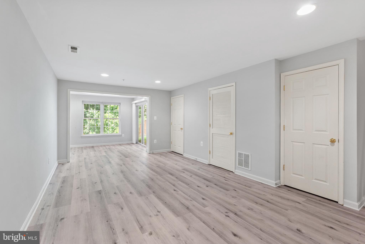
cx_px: 182
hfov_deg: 96.7
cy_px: 122
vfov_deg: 73.8
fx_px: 162
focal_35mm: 16
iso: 320
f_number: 8
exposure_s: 1/1.25
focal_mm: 16
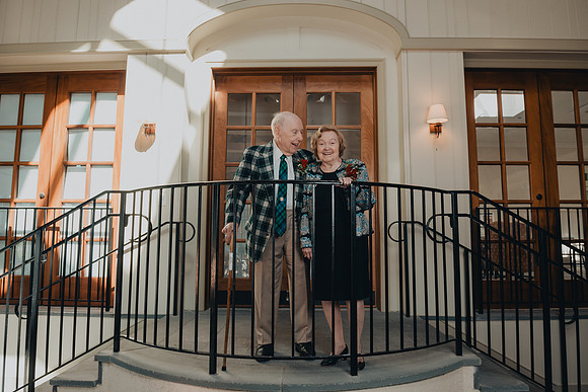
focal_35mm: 24
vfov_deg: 52.3
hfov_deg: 72.6
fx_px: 400
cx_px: 294
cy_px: 196
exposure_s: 1/200
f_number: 5.6
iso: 400
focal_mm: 24
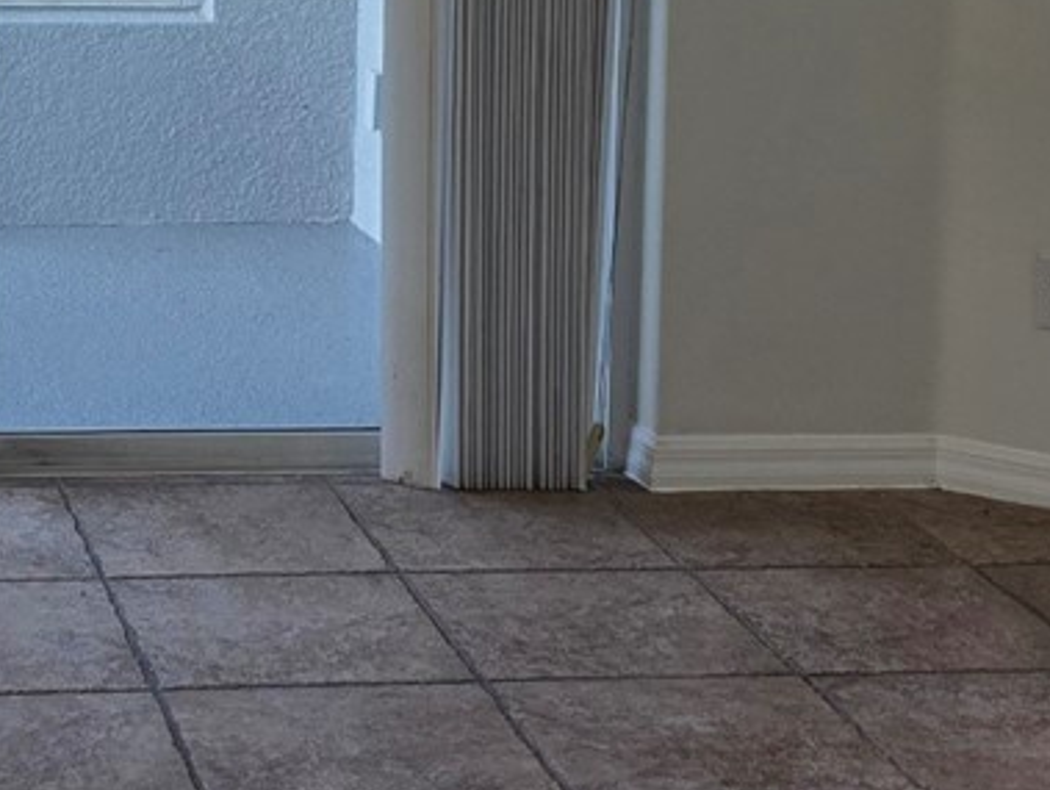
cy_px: -238
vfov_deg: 14.6
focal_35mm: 97
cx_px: 17
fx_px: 2945
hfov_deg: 19.7
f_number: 1.7
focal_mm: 6.3
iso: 64
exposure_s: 1/120
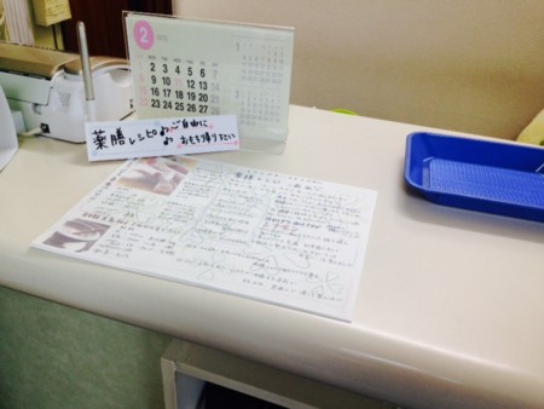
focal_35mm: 33
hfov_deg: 55.3
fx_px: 519
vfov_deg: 43.0
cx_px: 272
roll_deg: -3.9
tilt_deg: -33.5
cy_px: 204
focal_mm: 4.12
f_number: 2.4
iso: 50
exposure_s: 1/24
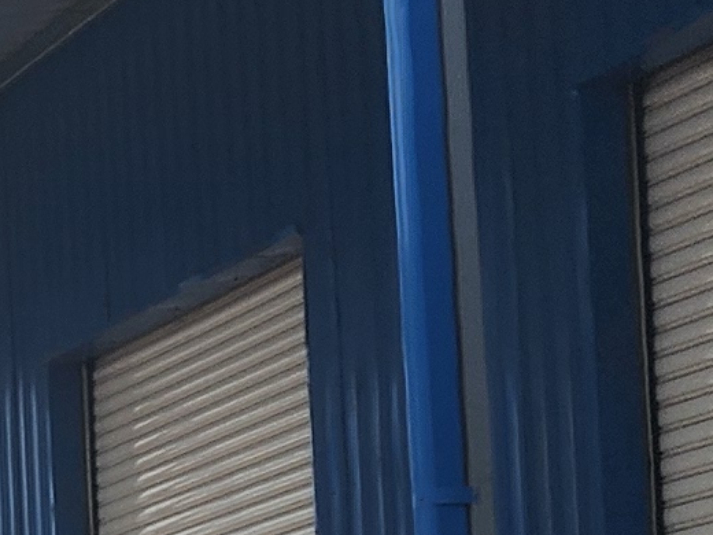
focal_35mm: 177
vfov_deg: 8.3
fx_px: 3646
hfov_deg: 9.2
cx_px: -1366
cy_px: 660
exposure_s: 1/1290
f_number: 1.8
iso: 12
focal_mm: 6.4
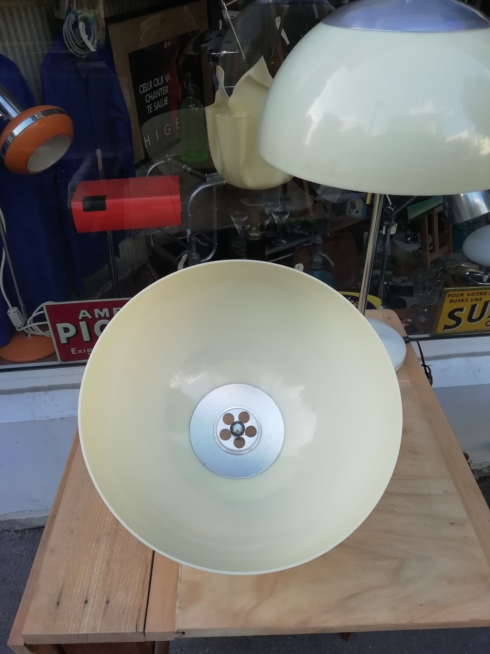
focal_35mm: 26
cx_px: 245
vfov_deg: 67.3
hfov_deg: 53.1
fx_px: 491
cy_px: 327
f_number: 2.2
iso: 50
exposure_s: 1/195
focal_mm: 3.46
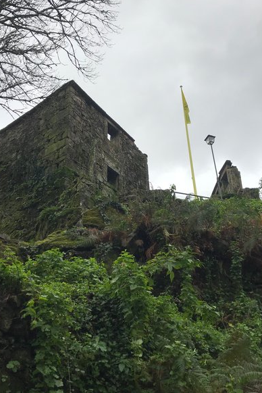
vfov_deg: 48.5
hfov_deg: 33.4
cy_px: 196
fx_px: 437
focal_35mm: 40
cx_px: 142
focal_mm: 3.99
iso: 20
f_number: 1.8
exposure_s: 1/467
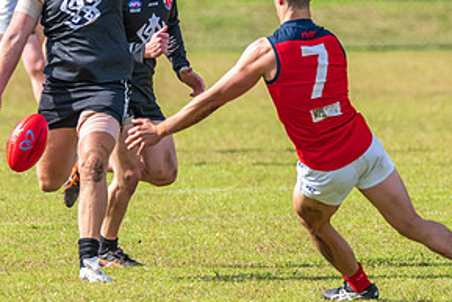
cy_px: 42
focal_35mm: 1155
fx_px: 14508
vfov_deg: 1.2
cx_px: 109
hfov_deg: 1.8
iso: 800
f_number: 7.1
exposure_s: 1/1600
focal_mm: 450
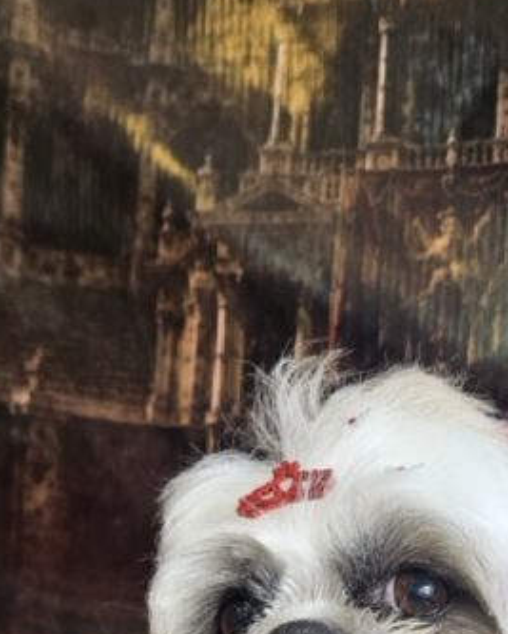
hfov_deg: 22.2
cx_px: 295
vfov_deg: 26.2
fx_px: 1295
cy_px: 615
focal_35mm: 69
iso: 125
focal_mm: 5.4
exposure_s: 1/180
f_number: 1.8
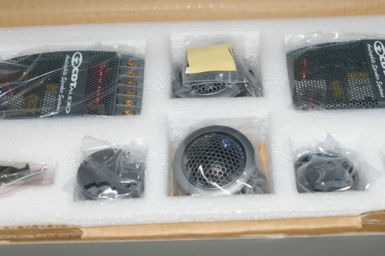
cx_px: 214
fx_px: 684
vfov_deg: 21.1
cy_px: 94
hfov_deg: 31.4
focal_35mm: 64
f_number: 5.6
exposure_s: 1/50
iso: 800
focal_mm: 28
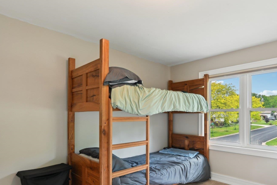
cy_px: 114
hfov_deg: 75.6
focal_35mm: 22
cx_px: 189
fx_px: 169
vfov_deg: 56.7
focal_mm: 14
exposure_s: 1/50
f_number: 8
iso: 400
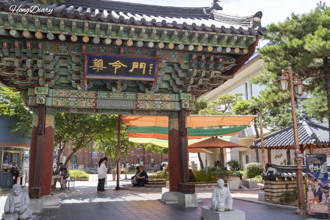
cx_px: 165
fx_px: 303
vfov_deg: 40.0
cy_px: 110
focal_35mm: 33
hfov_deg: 57.2
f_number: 8
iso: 100
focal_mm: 33
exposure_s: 1/100
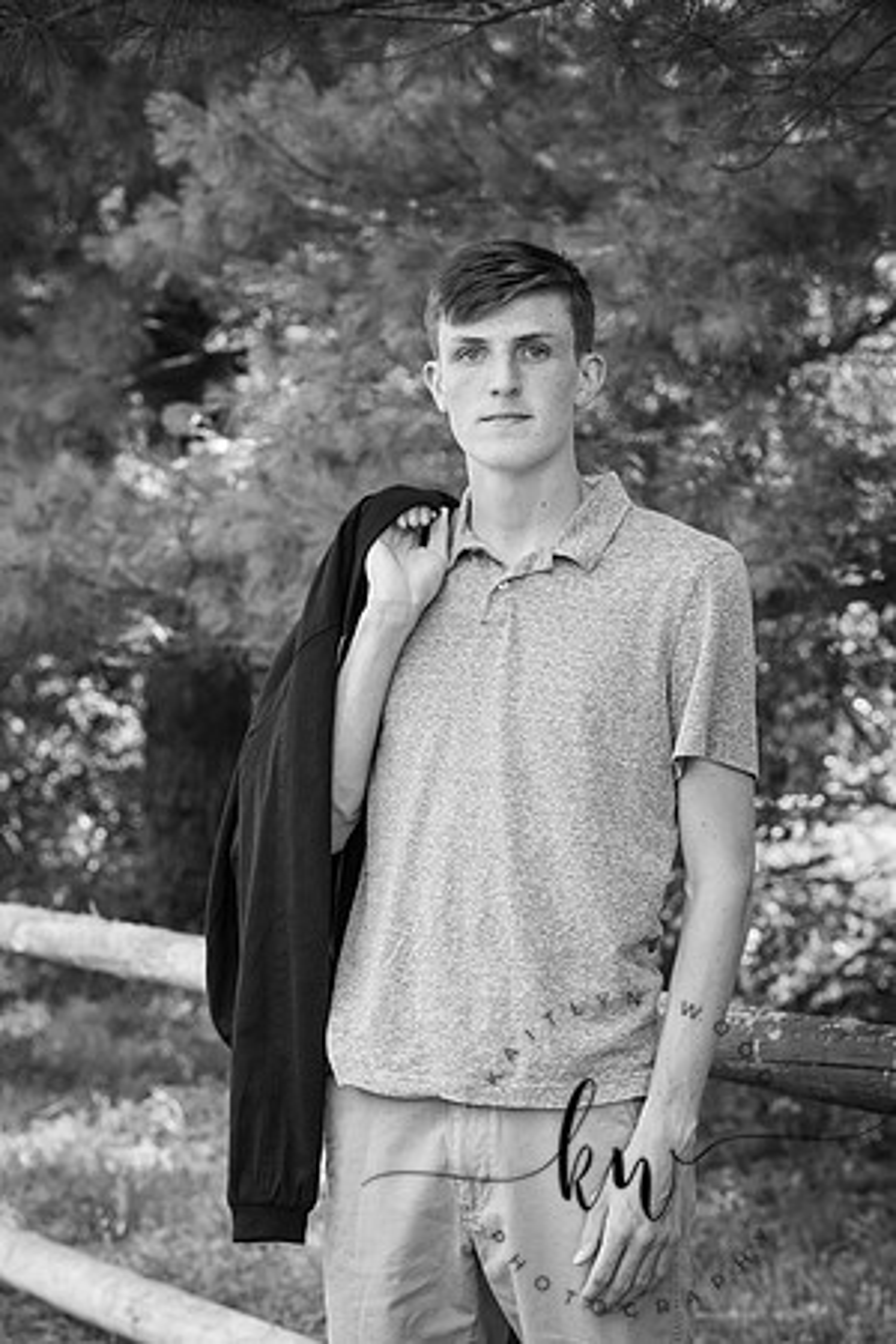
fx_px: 3658
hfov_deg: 14.0
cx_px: 448
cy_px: 672
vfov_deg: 20.8
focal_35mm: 98
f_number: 6.3
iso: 500
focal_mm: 98
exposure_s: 1/200
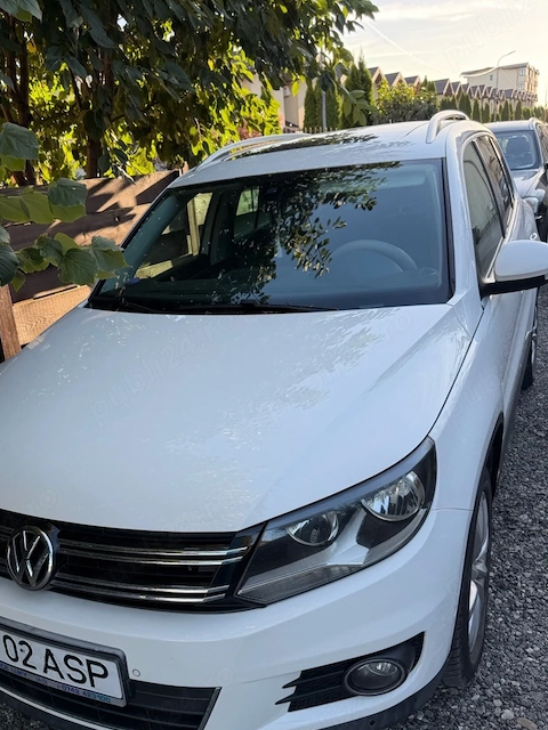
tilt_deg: -20.1
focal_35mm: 30
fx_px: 633
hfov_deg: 46.4
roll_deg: +4.9
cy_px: 392
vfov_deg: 59.9
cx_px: 207
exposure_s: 1/514
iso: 80
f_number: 1.78
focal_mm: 6.76
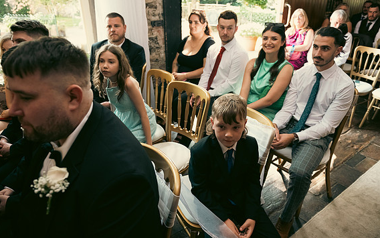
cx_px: 191
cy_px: 119
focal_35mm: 25
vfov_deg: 49.3
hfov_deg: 72.5
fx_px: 259
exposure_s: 1/160
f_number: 3.5
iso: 1250
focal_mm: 24
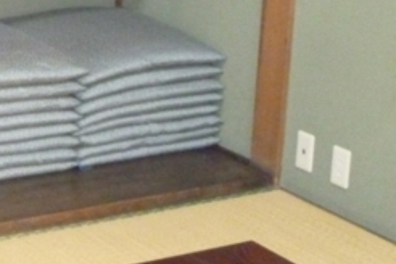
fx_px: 1342
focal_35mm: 122
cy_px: -40
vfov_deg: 11.1
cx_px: -172
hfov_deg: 15.6
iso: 800
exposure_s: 1/30
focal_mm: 6.3
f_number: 3.3
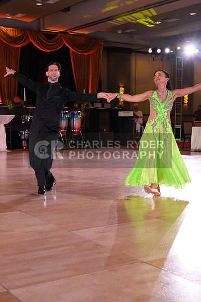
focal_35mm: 52
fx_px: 435
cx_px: 100
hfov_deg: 26.0
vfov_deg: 38.2
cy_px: 151
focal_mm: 52
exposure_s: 1/200
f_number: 4.5
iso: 1250
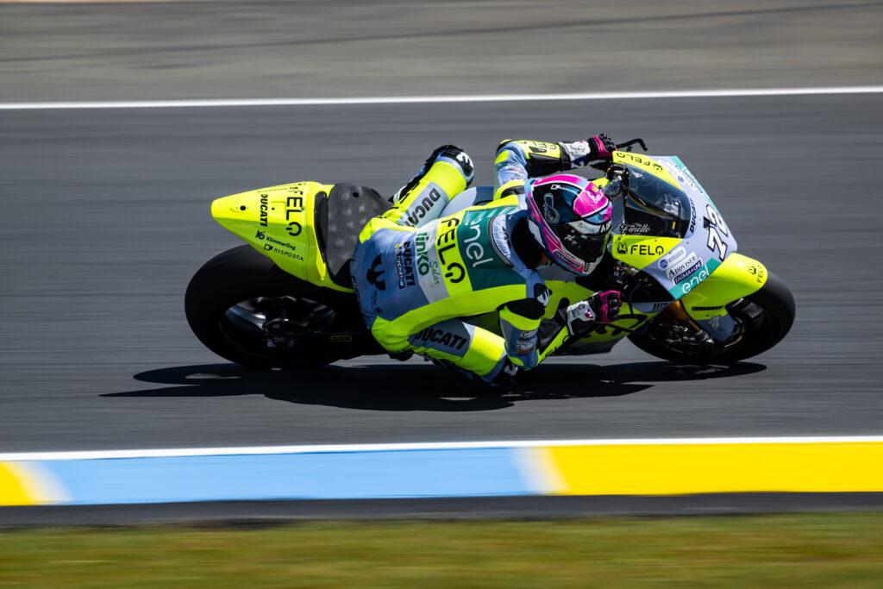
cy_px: 294
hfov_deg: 5.2
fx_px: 9812
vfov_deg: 3.4
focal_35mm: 400
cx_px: 442
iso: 50
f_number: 9
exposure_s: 1/160
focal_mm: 400
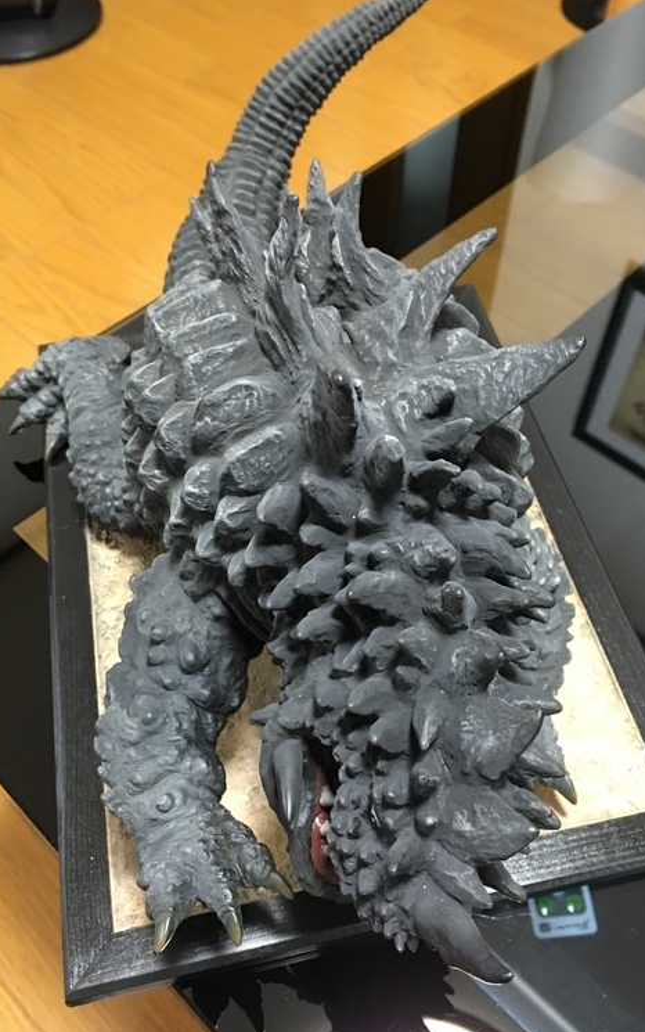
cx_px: 338
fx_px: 928
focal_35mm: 33
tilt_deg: -51.3
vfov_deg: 58.1
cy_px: 485
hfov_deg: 38.3
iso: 50
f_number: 2.2
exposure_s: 1/4
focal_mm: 4.15
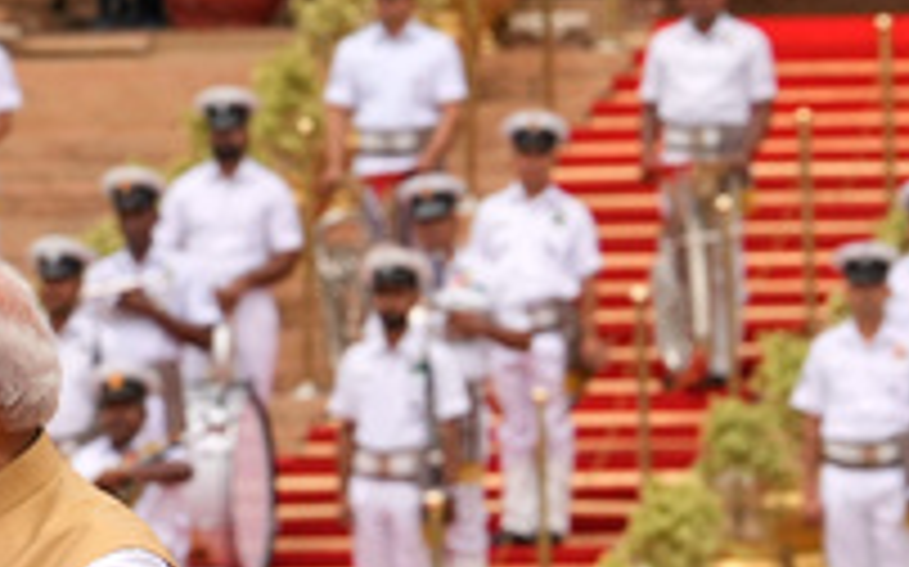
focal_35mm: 667
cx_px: -302
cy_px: 716
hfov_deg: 3.1
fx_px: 16515
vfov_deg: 2.0
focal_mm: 129
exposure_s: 1/1600
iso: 500
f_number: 6.3
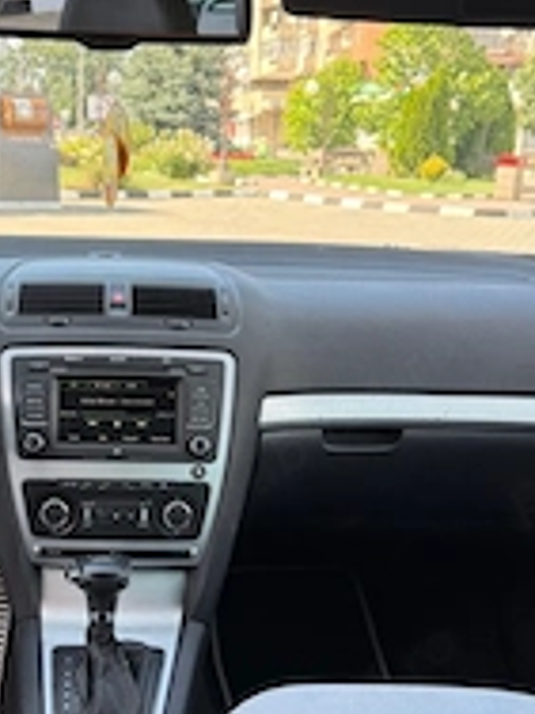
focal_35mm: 51
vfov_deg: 37.1
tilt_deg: -16.8
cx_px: 114
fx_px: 1051
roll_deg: -2.1
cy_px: 471
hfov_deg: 28.0
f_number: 1.78
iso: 100
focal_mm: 6.76
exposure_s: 1/296
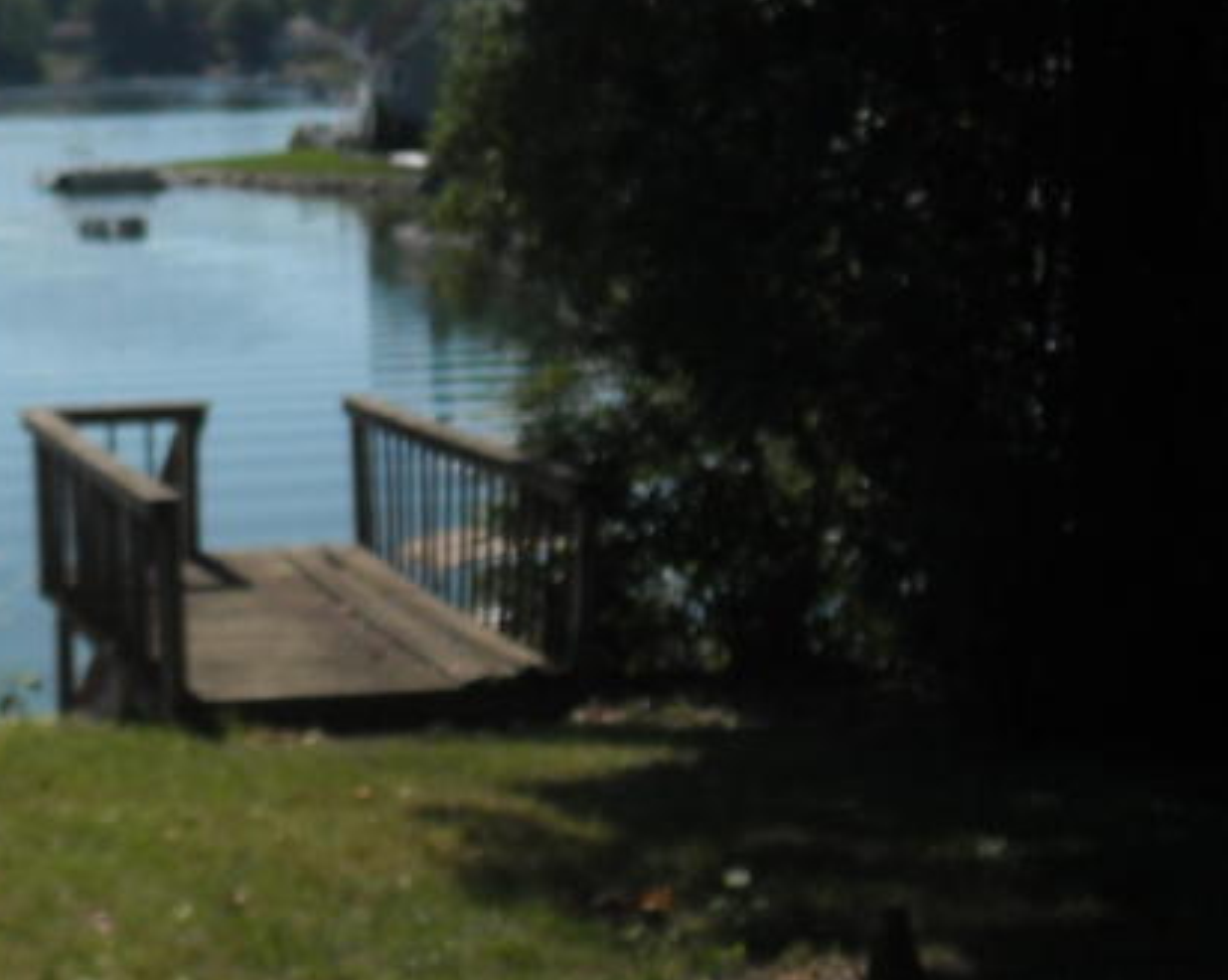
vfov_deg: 17.9
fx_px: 3087
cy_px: 203
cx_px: -89
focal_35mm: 85
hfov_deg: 21.5
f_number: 5.6
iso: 64
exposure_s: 1/521
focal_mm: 5.7
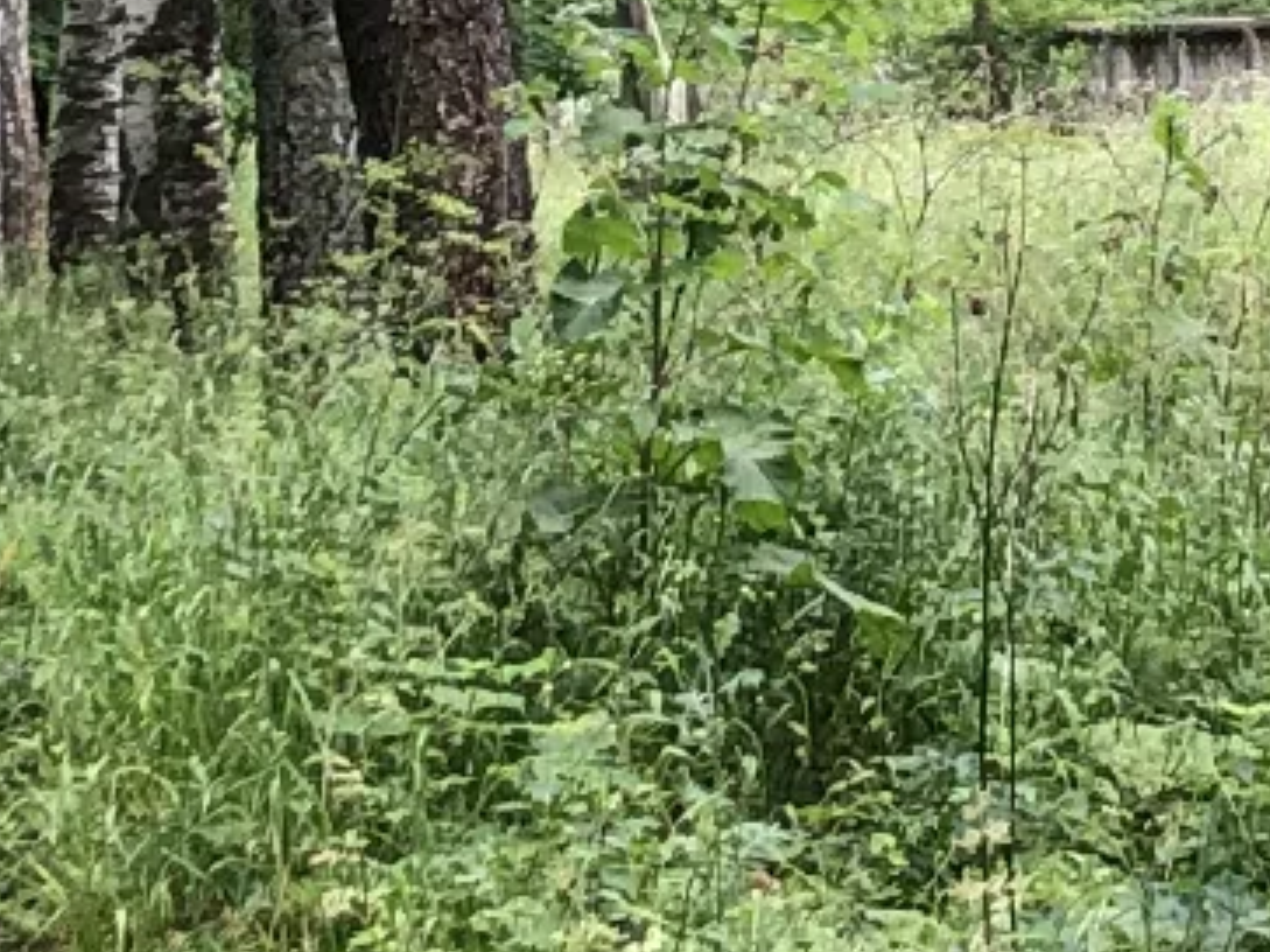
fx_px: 6785
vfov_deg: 7.9
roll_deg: +0.5
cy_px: -490
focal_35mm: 185
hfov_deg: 10.7
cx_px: 980
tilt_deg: +3.7
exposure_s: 1/132
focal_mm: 4
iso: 20
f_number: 1.8
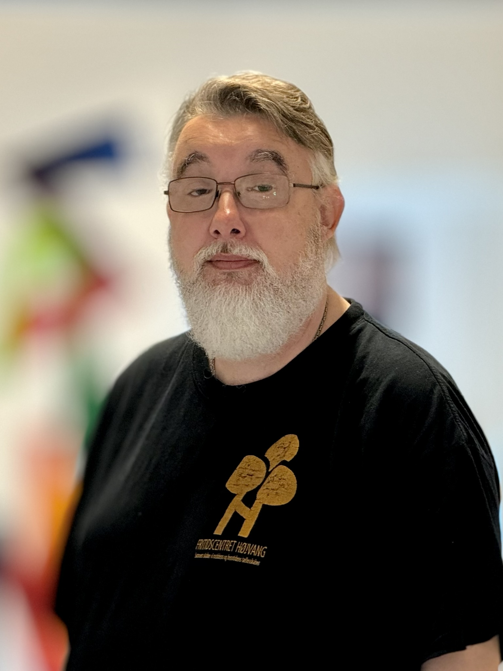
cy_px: 336
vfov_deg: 16.4
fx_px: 2325
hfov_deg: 12.3
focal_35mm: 120
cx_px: 252
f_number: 2.8
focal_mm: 15.66
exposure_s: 1/50
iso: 200
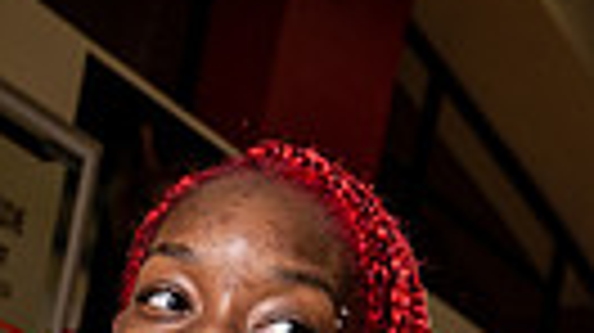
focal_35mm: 146
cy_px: 981
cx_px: 94
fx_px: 2298
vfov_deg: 7.4
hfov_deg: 14.6
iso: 800
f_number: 8
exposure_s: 1/250
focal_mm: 41
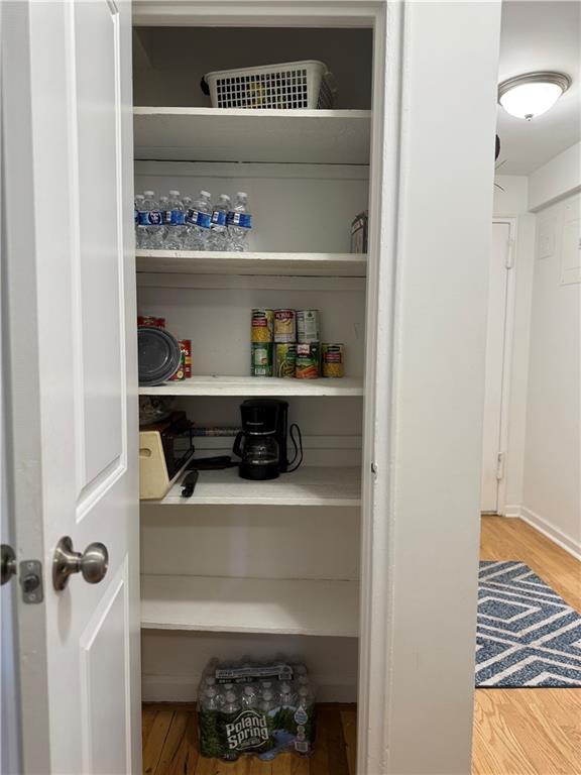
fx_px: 537
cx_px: 290
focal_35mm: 24
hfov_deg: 56.8
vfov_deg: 71.6
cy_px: 388
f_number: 1.78
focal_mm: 6.76
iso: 125
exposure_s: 1/60
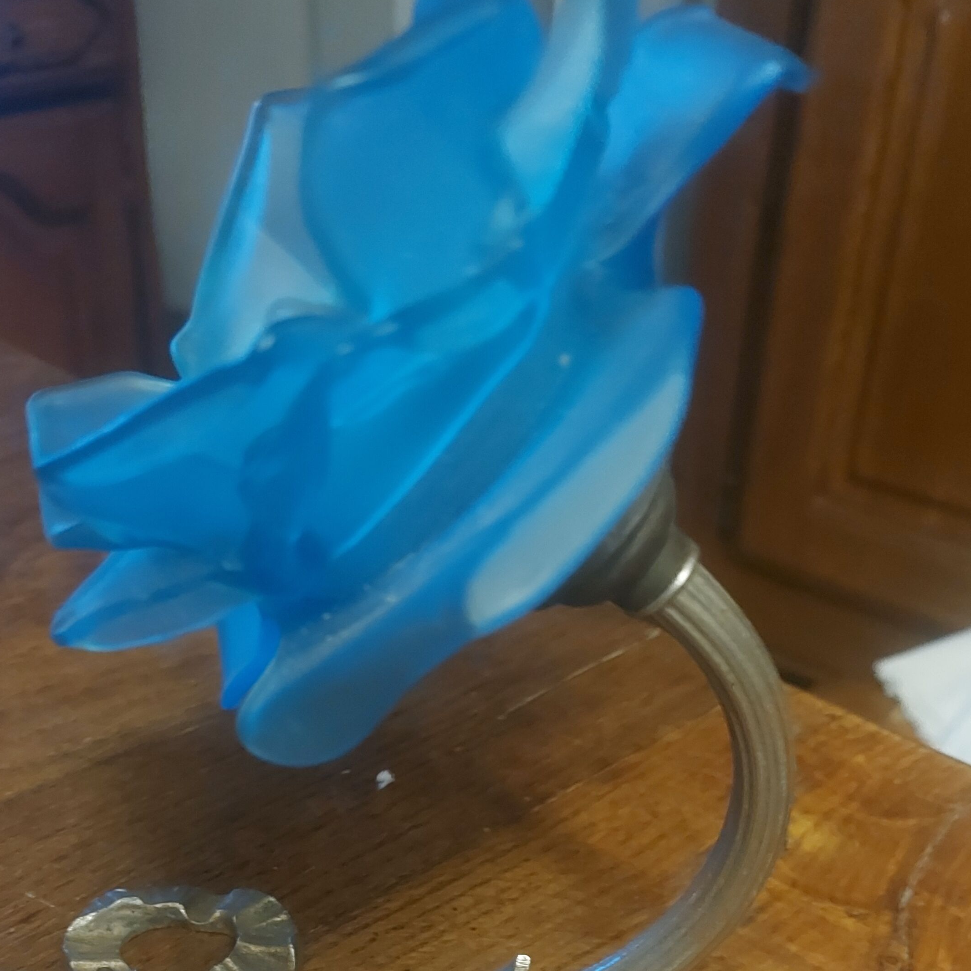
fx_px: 1460
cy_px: 814
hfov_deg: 36.5
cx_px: 335
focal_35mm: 46
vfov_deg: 35.3
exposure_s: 1/20
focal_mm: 5.23
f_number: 1.8
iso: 1000
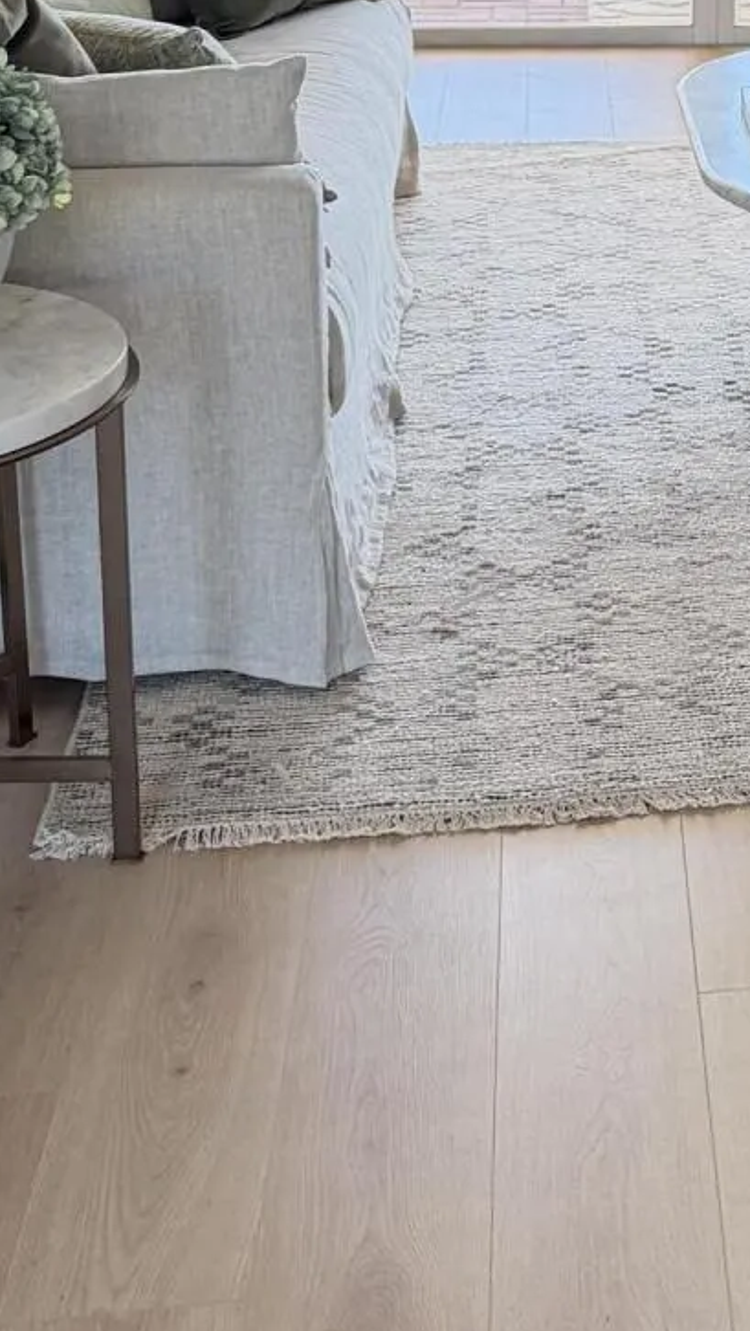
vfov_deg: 27.9
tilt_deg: -12.1
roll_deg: -2.5
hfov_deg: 15.4
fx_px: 2543
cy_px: 66
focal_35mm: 72
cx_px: 1141
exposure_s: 1/60
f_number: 1.78
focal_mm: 6.76
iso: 320
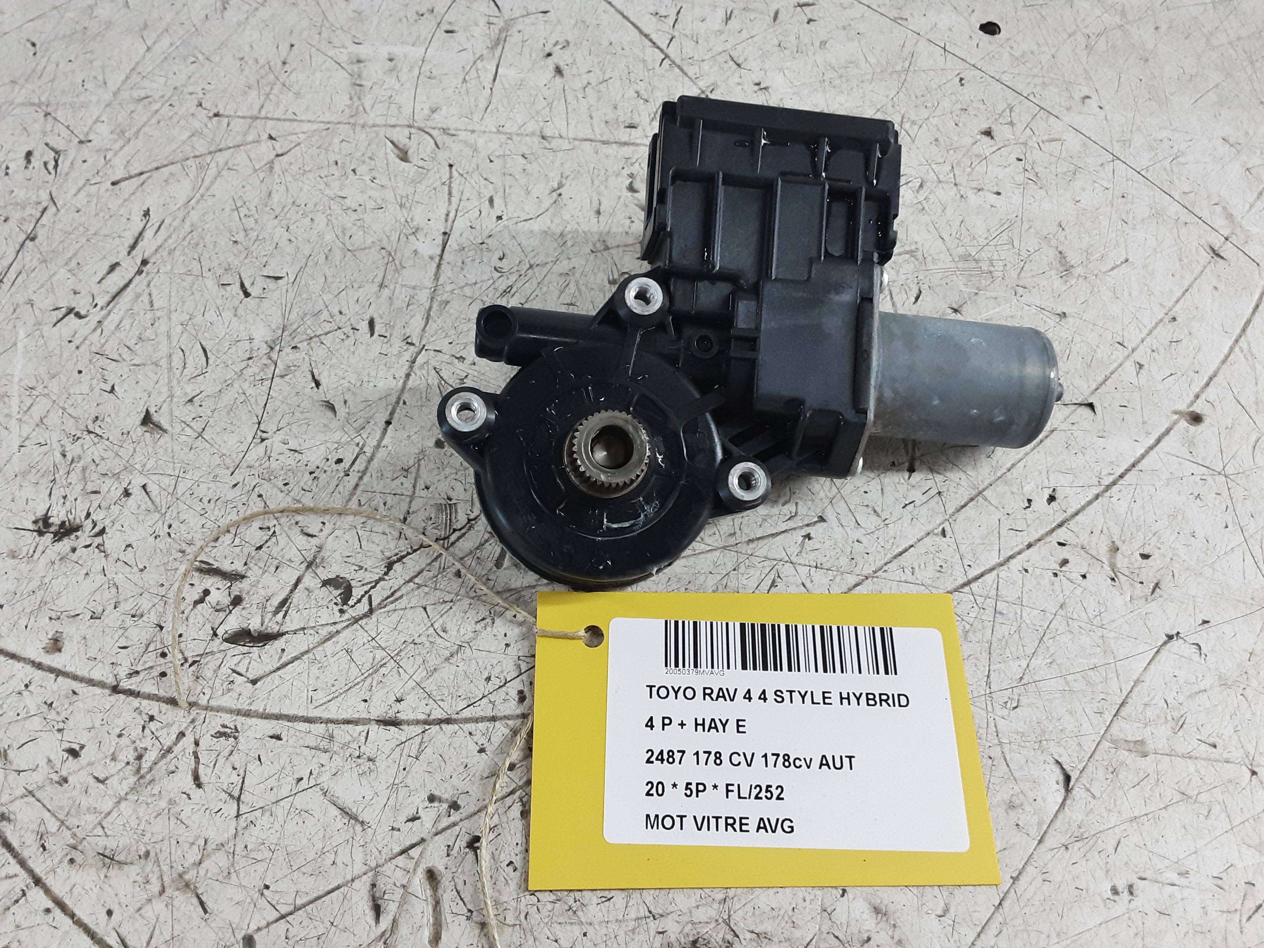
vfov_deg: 51.4
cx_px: 632
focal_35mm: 27
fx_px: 986
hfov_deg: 65.3
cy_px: 474
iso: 125
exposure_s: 1/50
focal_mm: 2.91
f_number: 1.9
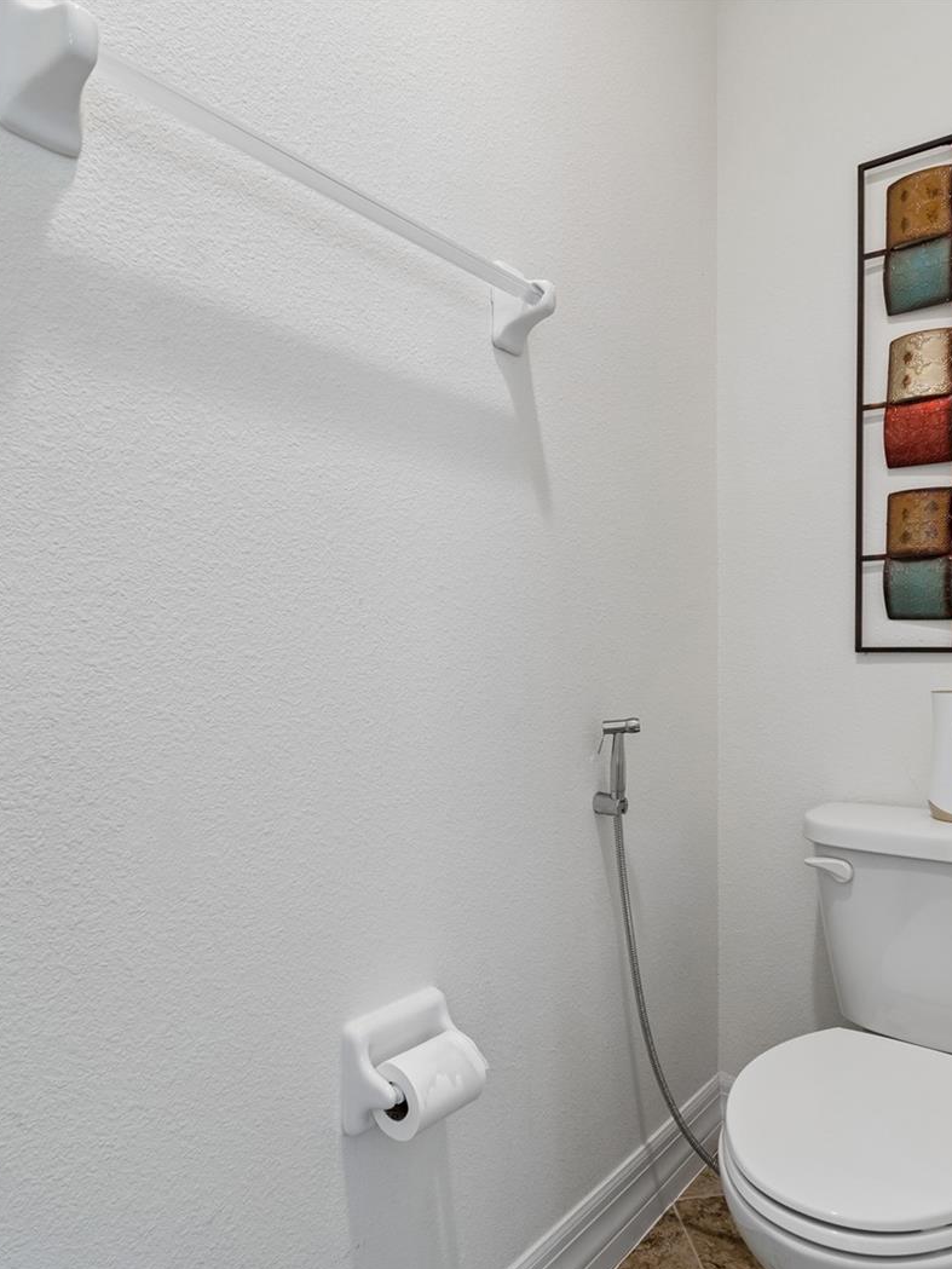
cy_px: 641
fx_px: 807
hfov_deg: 61.0
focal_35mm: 22
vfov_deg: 76.4
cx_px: 524
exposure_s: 1/2
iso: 100
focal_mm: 10
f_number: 7.1
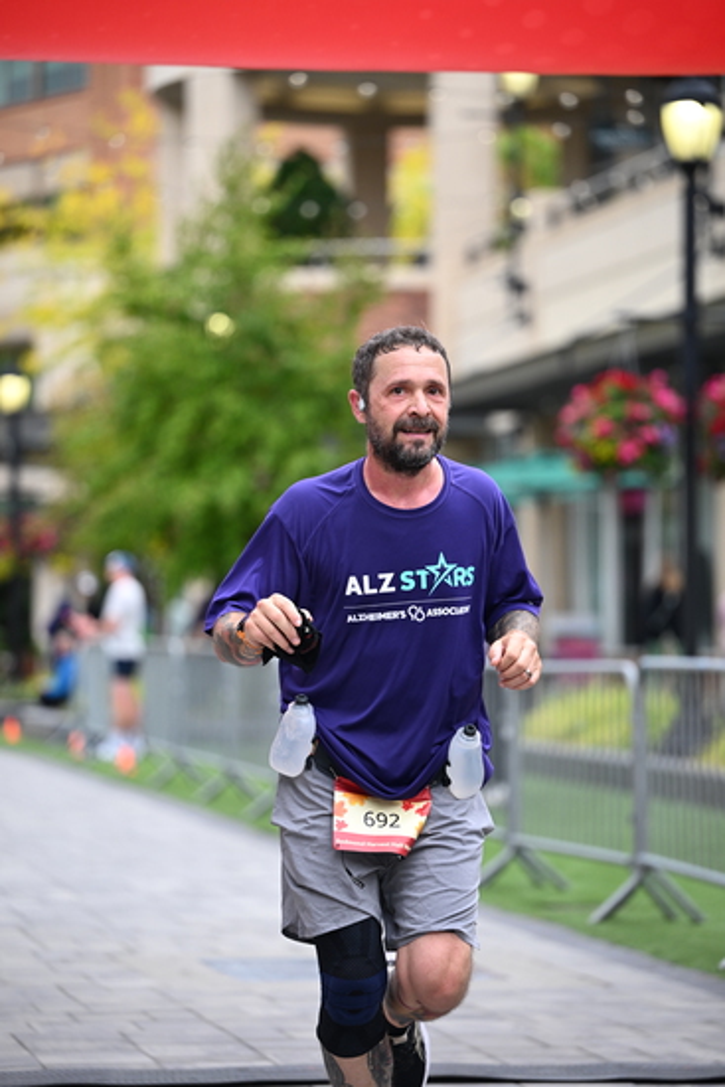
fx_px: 3773
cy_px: 544
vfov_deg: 16.4
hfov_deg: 11.0
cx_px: 362
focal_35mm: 125
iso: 640
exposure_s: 1/2000
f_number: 2.8
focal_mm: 125
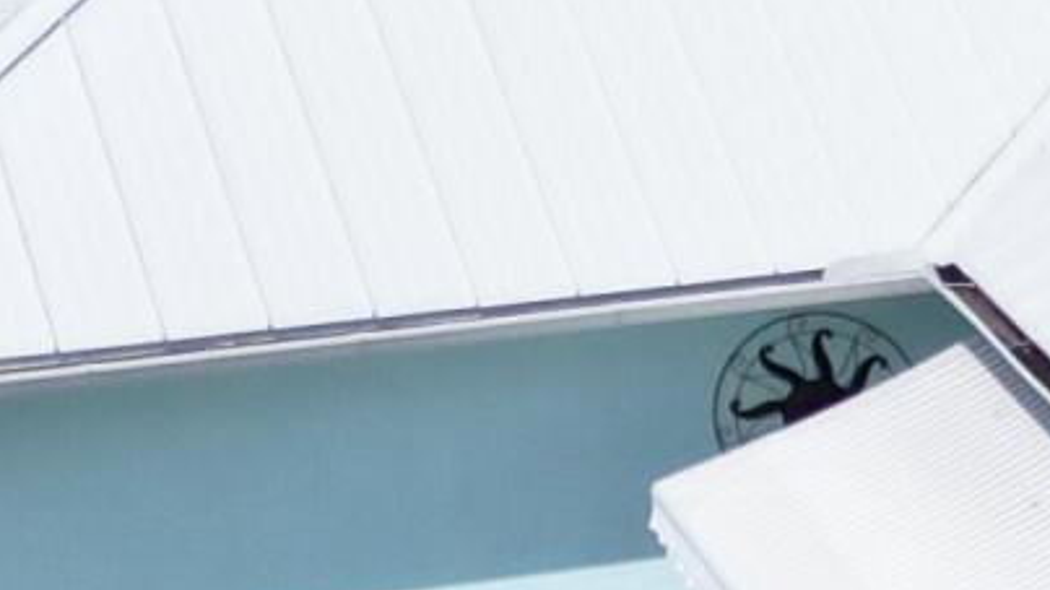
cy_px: 1502
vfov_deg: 6.0
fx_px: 5400
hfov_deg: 9.8
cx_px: 2482
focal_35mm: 194
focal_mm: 6.72
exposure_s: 1/5000
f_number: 1.7
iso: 120
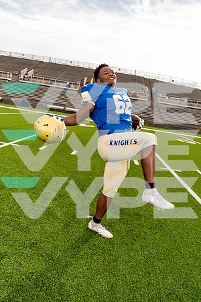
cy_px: 151
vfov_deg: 61.9
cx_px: 100
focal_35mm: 30
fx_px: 251
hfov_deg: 43.6
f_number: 5.6
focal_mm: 30
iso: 100
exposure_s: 1/250
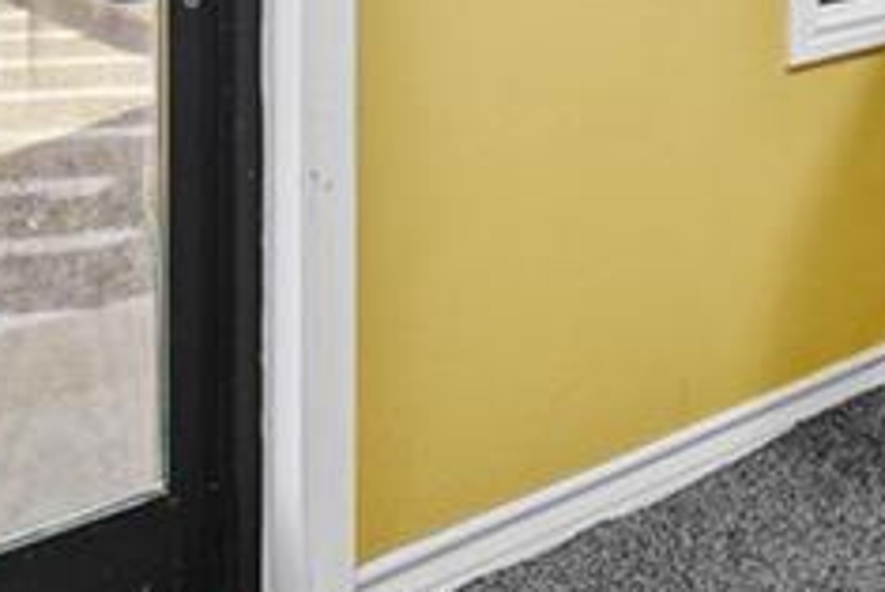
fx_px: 1500
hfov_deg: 30.3
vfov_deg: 19.4
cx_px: 911
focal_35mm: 61
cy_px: -298
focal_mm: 14
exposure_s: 1/30
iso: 6400
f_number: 7.1
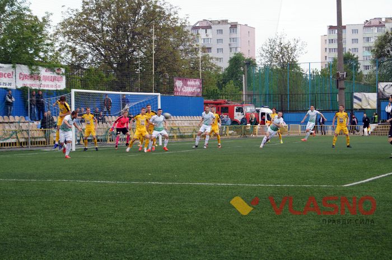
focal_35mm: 82
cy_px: 130
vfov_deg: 16.5
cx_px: 196
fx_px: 897
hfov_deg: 24.6
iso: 200
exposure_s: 1/100
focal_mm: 55
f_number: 5.6
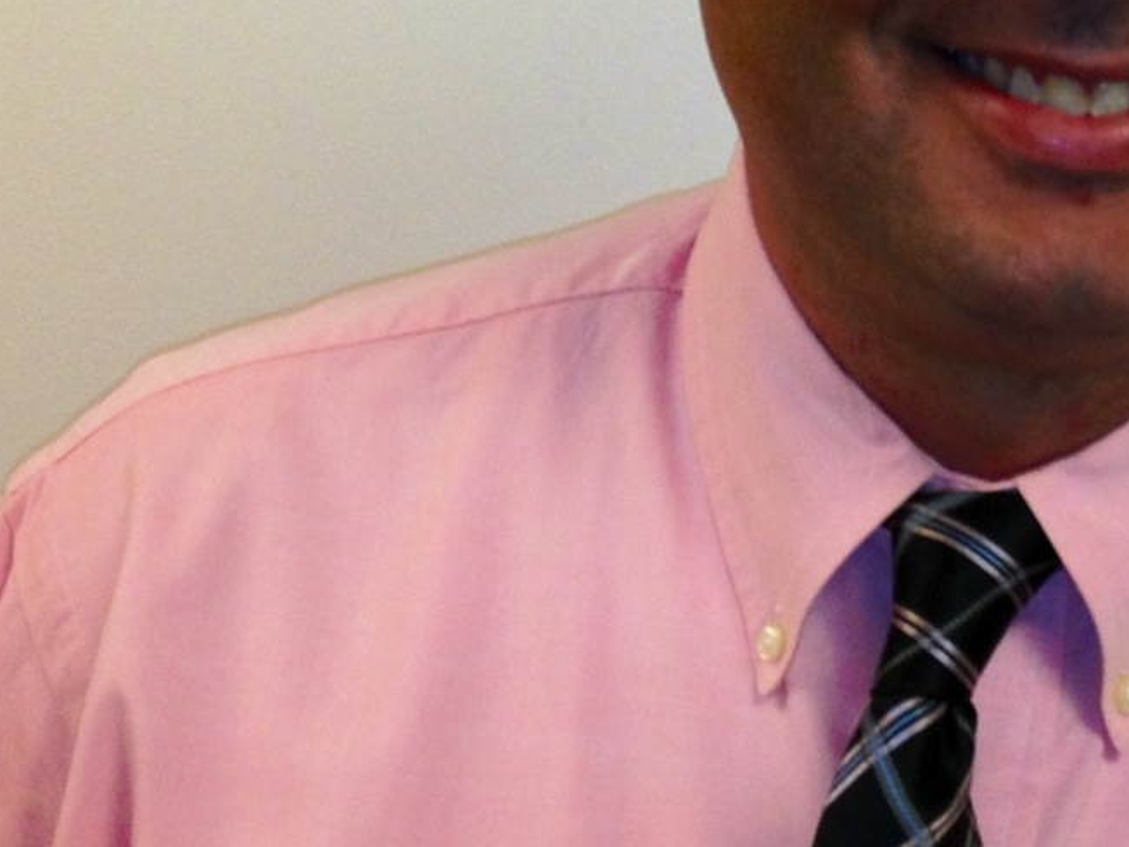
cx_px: 1019
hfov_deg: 26.8
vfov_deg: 20.5
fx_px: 2283
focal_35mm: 70
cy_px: 48
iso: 50
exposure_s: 1/42
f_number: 2.4
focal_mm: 4.28
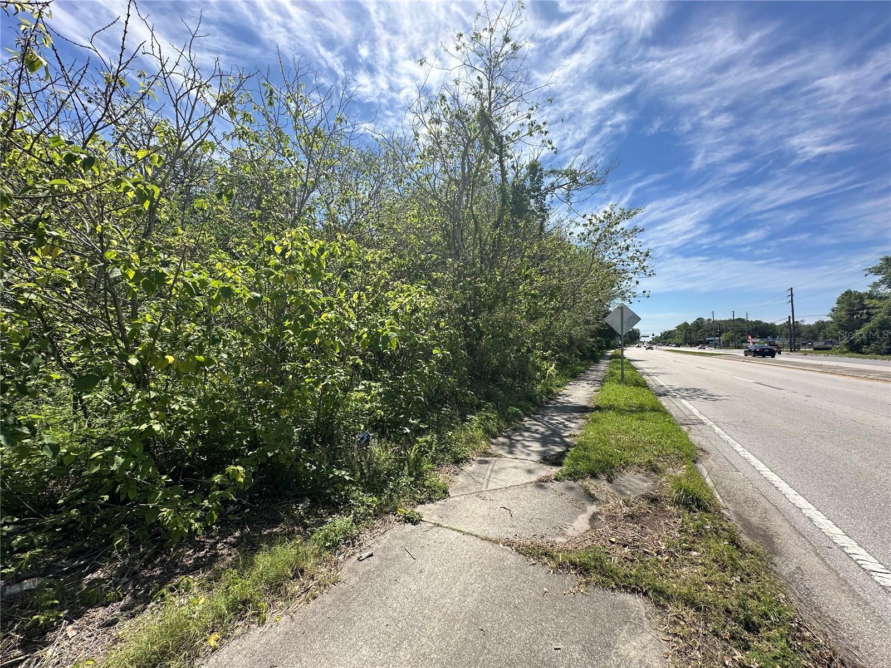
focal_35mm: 14
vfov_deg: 85.7
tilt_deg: +0.6
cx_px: 446
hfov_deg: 102.1
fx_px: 360
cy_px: 334
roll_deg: +1.6
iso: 50
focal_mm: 2.22
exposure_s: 1/1261
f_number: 2.2
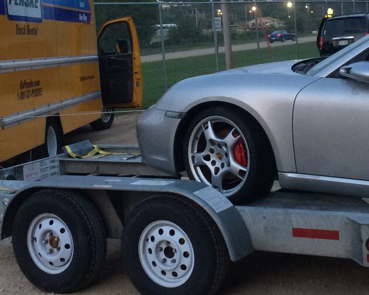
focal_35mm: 75
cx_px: 226
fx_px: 819
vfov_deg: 20.2
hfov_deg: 25.3
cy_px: 55
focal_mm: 4.12
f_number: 2.2
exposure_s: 1/30
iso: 125
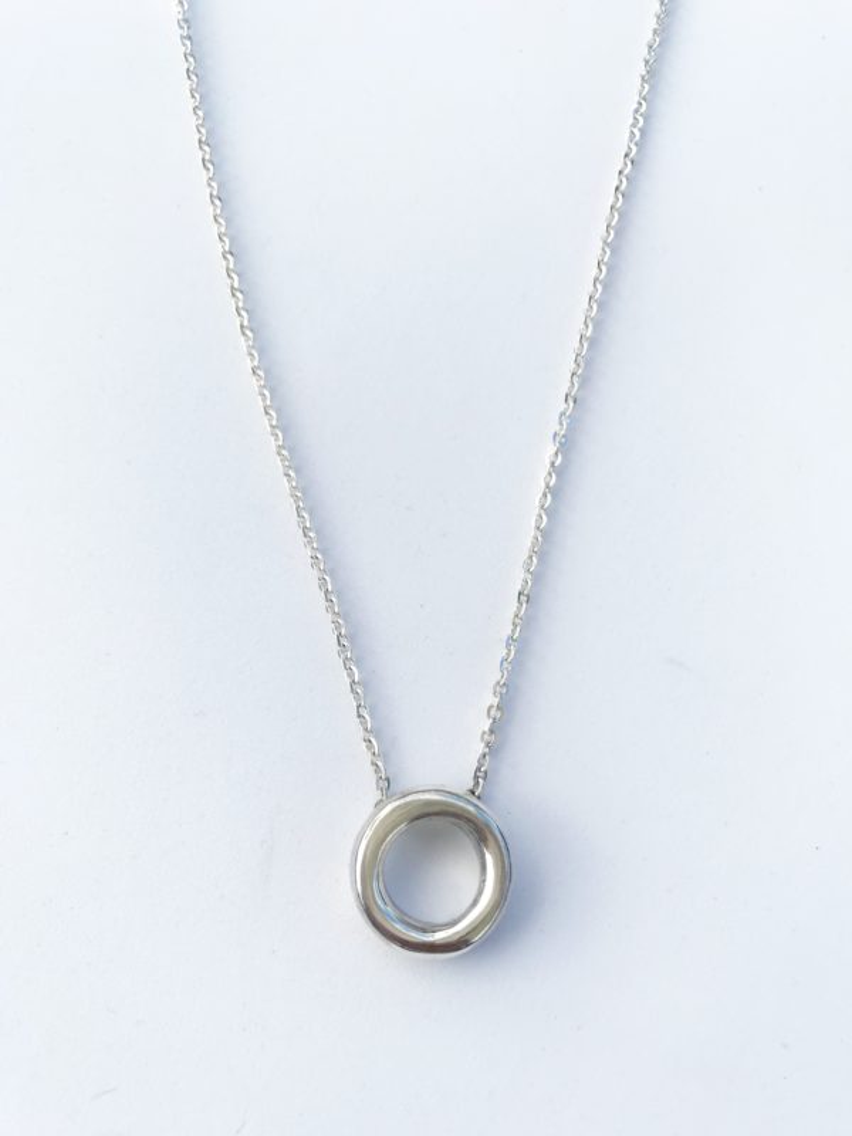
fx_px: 919
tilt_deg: -72.4
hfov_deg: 49.7
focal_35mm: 28
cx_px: 426
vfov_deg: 63.4
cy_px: 568
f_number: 1.8
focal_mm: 3.99
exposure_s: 1/2336
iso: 20
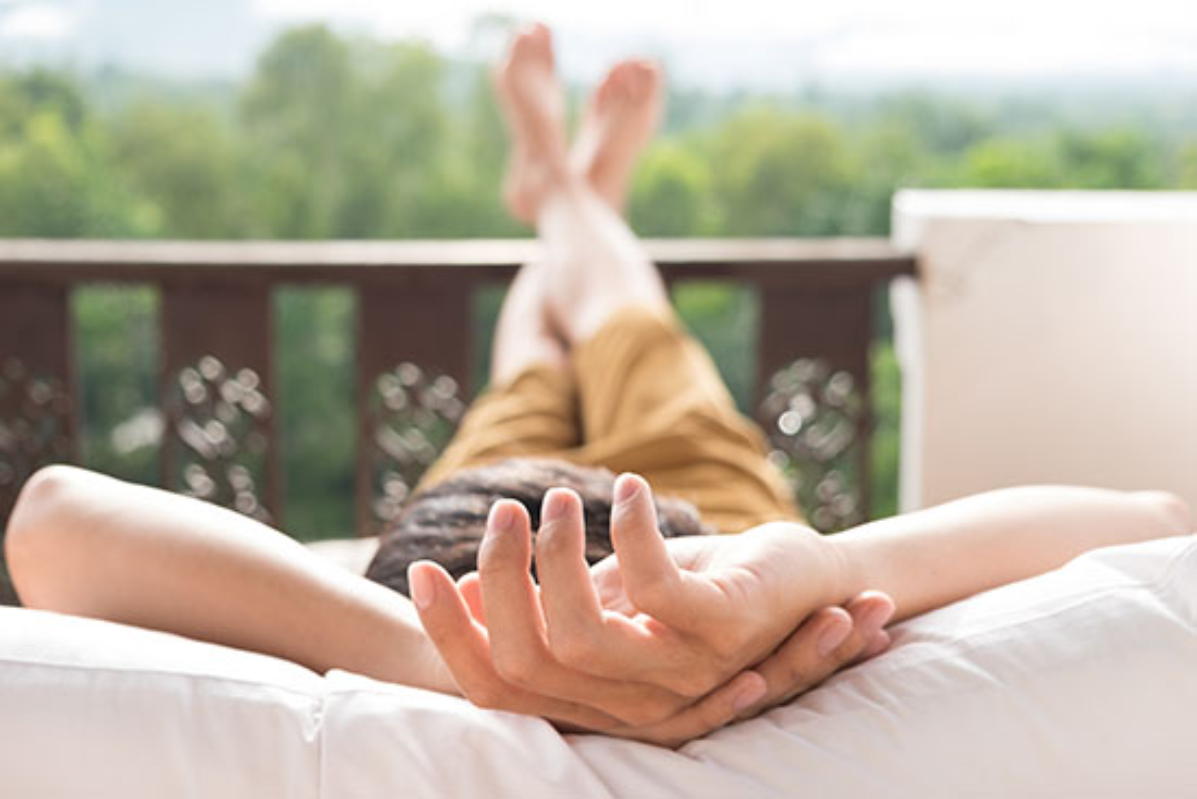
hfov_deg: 38.9
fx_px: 1696
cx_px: 598
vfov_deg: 26.5
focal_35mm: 51
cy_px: 400
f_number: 3.6
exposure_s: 1/125
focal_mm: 34.3
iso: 200
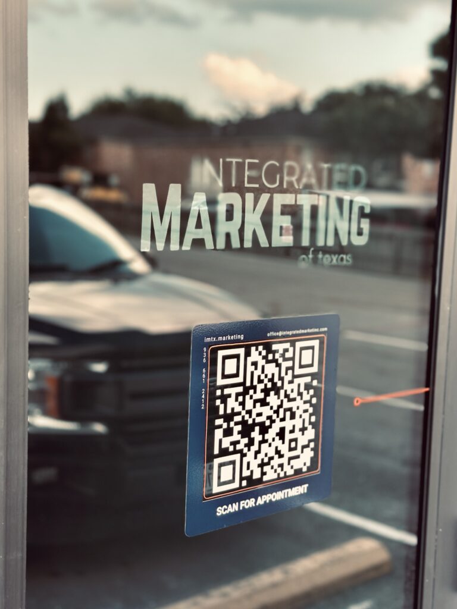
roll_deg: +0.9
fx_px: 845
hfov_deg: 30.3
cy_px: 304
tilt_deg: -5.4
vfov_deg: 39.7
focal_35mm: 48
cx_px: 228
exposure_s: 1/165
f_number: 1.78
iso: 80
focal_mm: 6.86
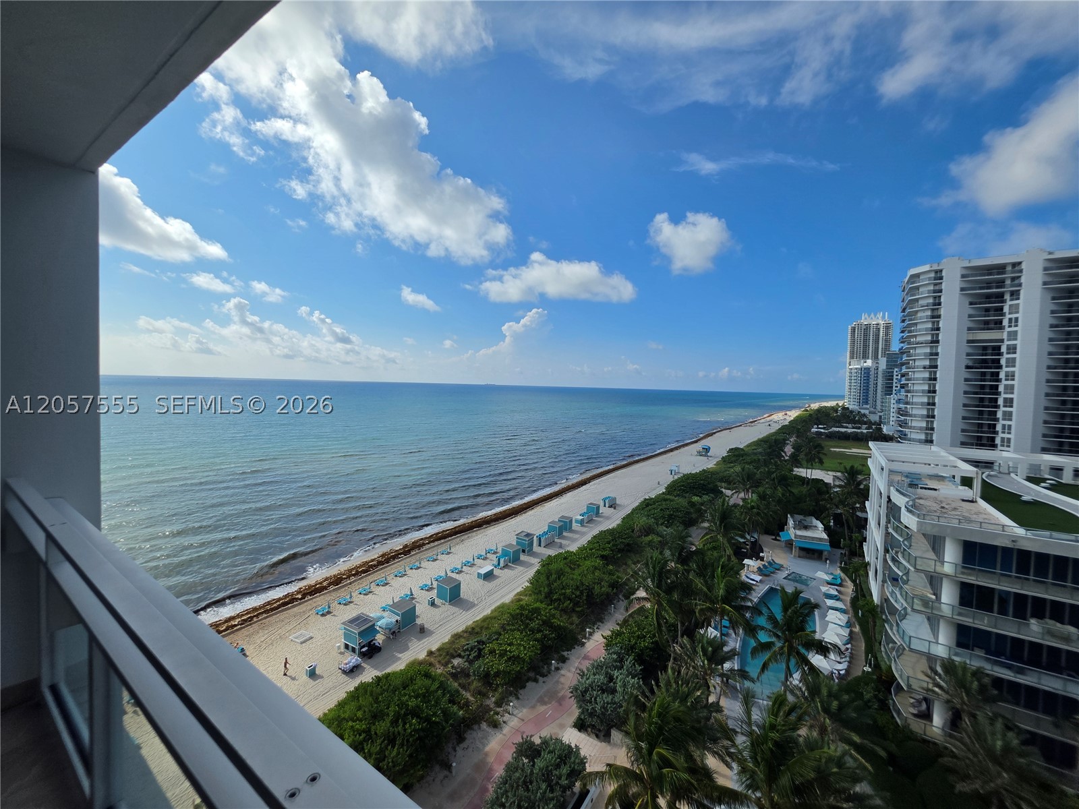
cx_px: 540
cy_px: 404
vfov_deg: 89.9
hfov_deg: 106.2
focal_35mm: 13
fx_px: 405
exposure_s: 1/3502
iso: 32
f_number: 1.9
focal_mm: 2.2
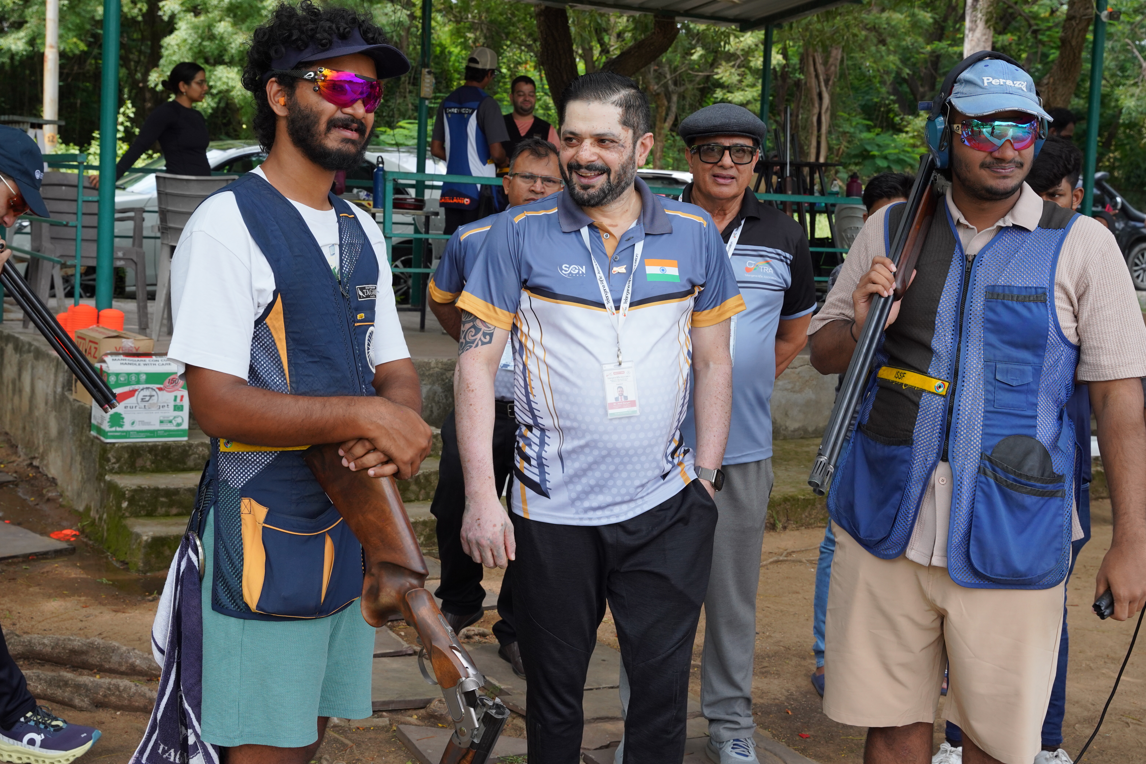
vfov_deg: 28.1
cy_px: 324
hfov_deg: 41.2
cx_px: 558
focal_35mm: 48
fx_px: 1525
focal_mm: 37.7
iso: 500
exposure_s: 1/400
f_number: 7.1
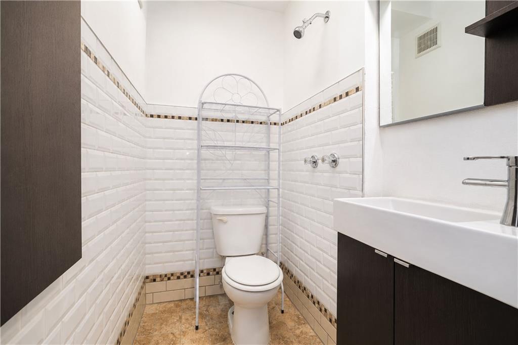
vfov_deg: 73.7
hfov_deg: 96.8
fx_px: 230
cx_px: 259
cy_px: 172
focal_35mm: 16
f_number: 4
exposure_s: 1/30
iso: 64
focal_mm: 16
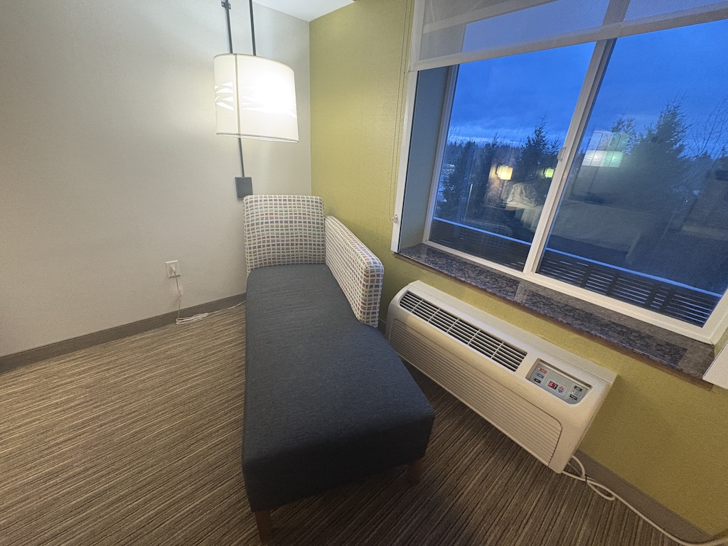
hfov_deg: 102.1
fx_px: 294
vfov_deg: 85.7
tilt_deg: -23.6
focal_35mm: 14
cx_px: 364
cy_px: 273
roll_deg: -4.0
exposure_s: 1/60
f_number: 2.2
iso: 640
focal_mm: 2.22
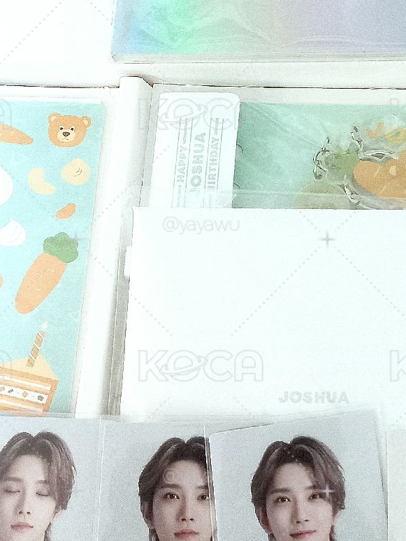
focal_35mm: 62
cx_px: 327
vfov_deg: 30.8
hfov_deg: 23.3
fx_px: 969
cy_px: 155
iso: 400
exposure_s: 1/30
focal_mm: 4.6
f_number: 1.8
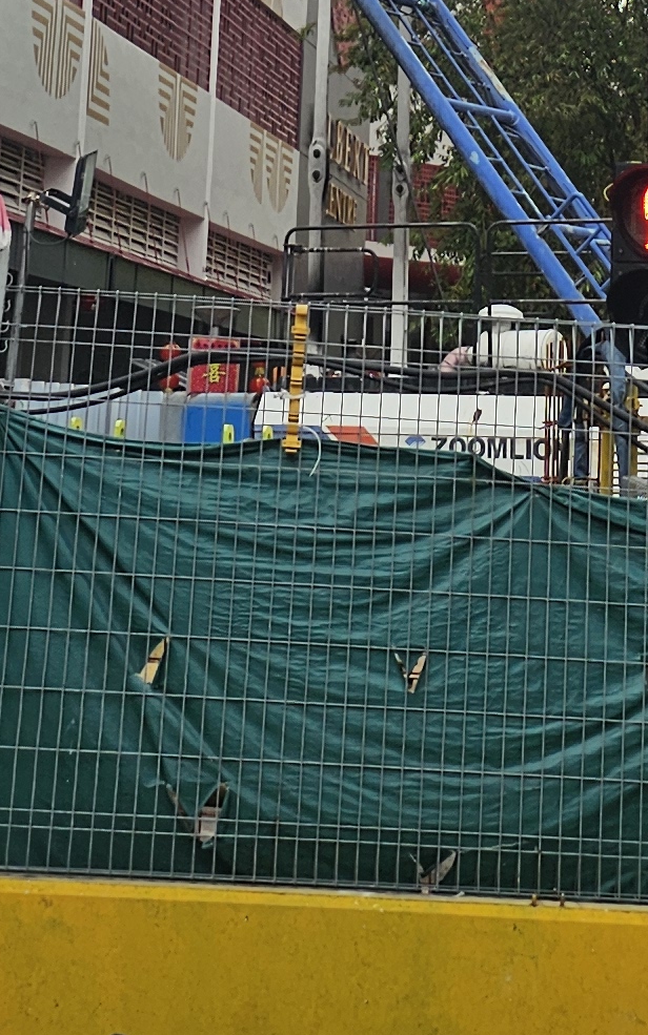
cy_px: -353
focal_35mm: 99
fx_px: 2796
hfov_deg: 13.2
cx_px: 370
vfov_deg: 19.2
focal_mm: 6.3
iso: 10
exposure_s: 1/566
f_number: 1.7
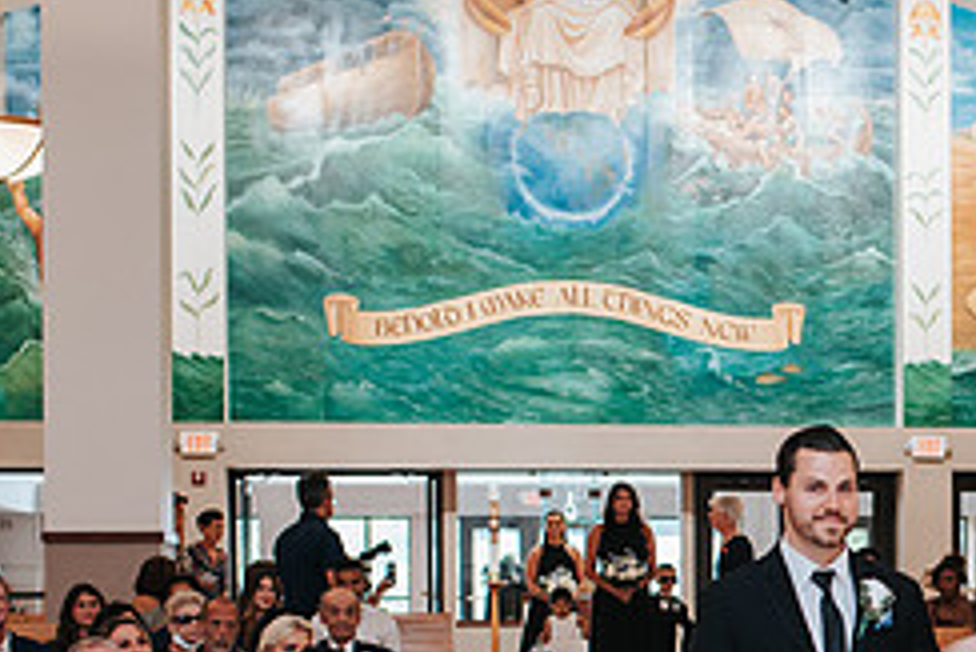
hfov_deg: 20.0
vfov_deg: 13.7
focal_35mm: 98
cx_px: 1031
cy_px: 697
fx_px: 2658
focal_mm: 35
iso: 900
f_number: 2.8
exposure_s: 1/125
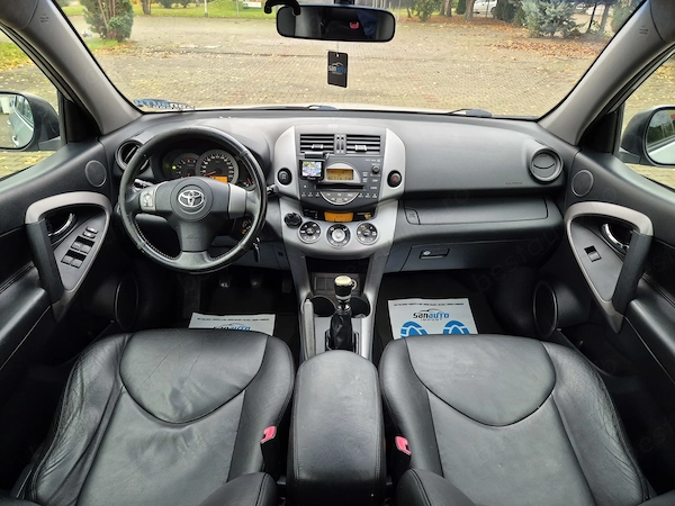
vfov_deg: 58.9
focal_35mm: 23
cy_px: 253
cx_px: 338
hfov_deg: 73.9
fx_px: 448
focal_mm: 5.4
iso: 500
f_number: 1.8
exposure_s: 1/100
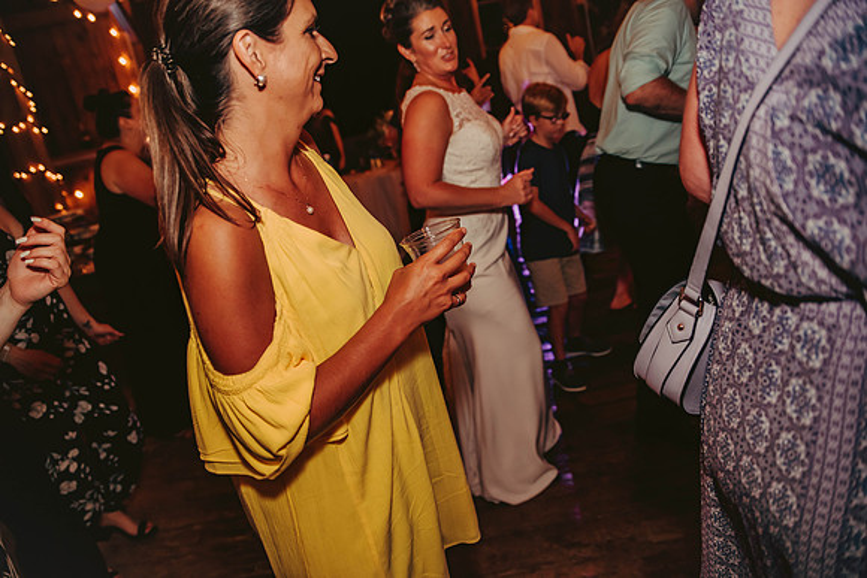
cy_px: 289
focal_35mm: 28
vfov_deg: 46.4
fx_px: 674
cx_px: 434
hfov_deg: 65.5
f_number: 2.8
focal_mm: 28
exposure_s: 1/125
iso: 1250
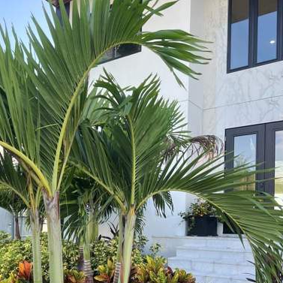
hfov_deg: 42.8
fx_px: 361
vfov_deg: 41.5
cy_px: 215
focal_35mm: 39
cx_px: 143
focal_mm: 5.7
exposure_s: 1/518
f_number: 1.5
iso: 50
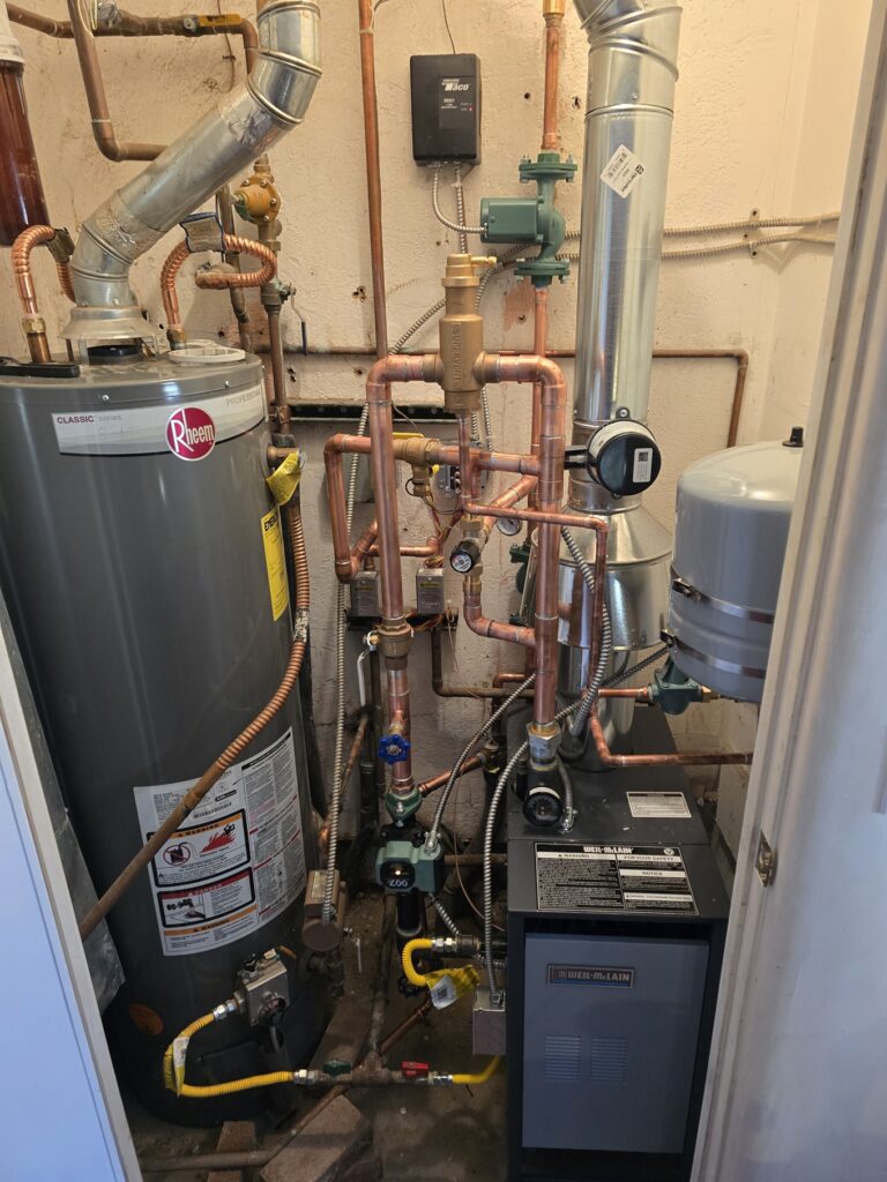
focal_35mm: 23
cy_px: 591
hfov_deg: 58.9
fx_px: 786
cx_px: 444
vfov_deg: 73.9
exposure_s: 1/120
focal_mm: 6.3
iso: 500
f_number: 1.7
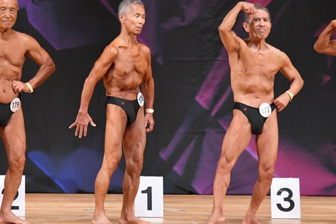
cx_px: 150
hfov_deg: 6.1
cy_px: 101
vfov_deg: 4.1
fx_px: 3136
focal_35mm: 336
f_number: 5.6
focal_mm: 170
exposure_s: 1/400
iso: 5600
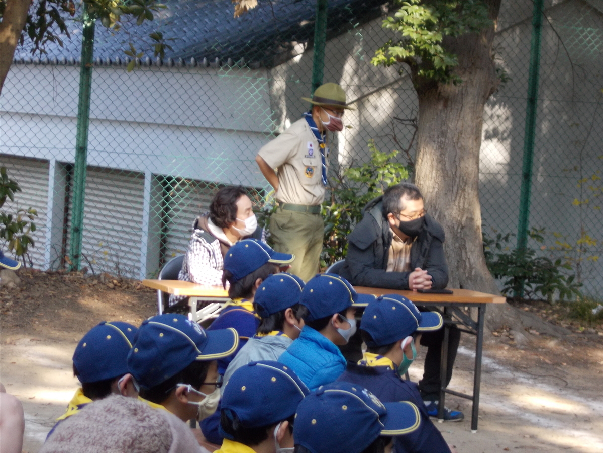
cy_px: 226
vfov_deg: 11.4
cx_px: 302
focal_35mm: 130
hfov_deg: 15.2
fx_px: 2265
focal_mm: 23
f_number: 6.5
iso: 180
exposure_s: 1/60
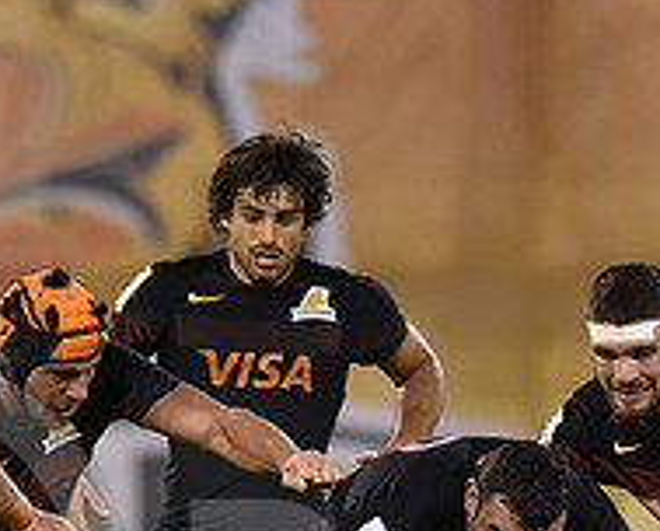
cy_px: 603
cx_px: 471
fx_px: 16873
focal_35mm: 862
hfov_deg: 2.2
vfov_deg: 1.8
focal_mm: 300
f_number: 2.8
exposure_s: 1/800
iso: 2000
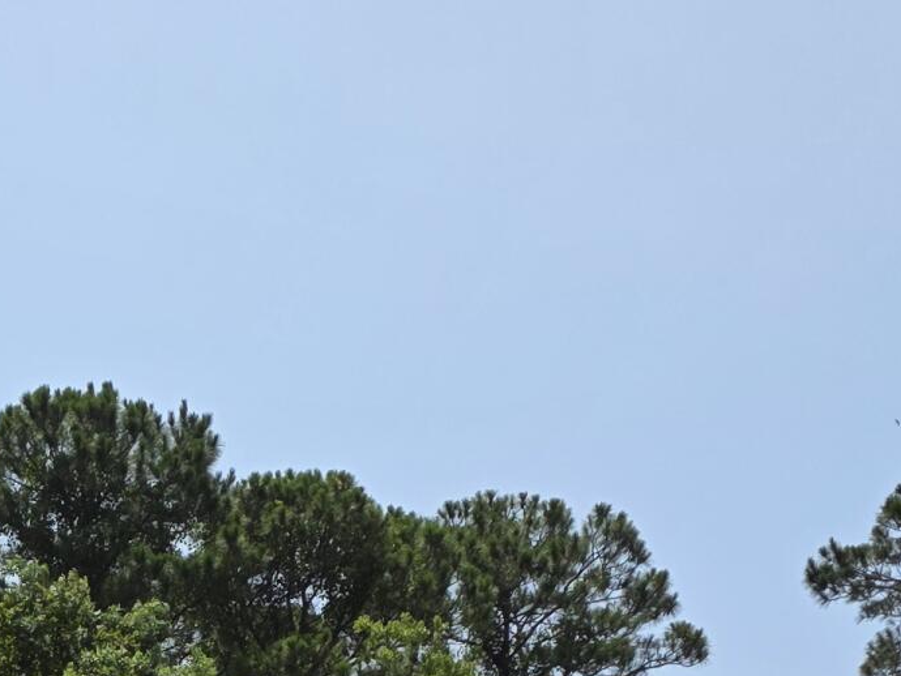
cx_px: -291
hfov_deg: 18.2
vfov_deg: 12.7
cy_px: 1406
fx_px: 2604
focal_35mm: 100
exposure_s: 1/7944
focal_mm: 6.3
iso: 80
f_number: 1.7
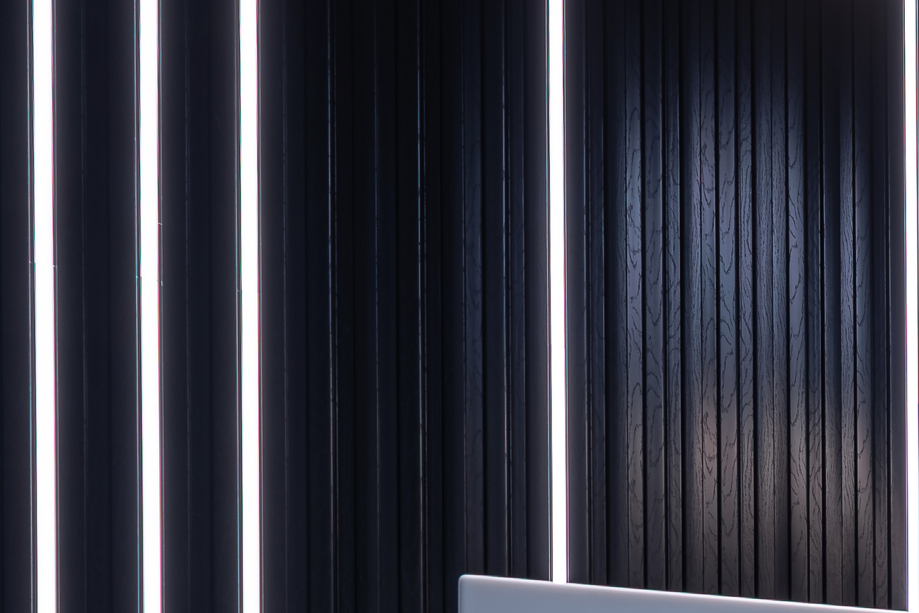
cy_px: 838
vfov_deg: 21.7
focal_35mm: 55
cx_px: 1776
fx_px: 1404
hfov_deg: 20.3
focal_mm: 14
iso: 100
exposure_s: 1/20
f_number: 8
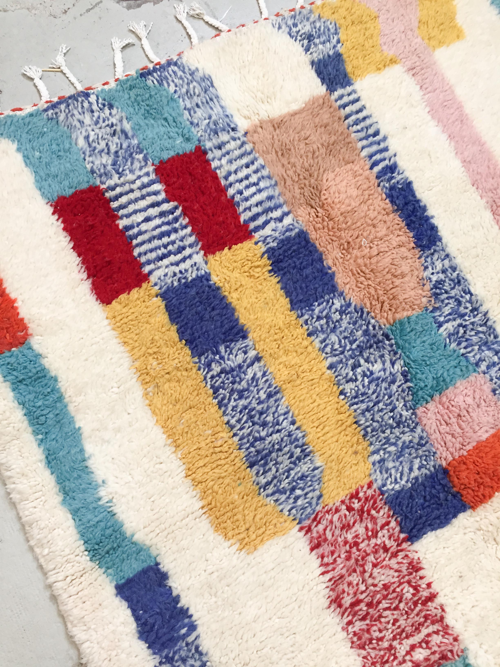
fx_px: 559
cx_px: 250
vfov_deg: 61.7
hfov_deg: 48.2
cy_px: 334
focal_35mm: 29
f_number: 2.2
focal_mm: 4.15
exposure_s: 1/35
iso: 64
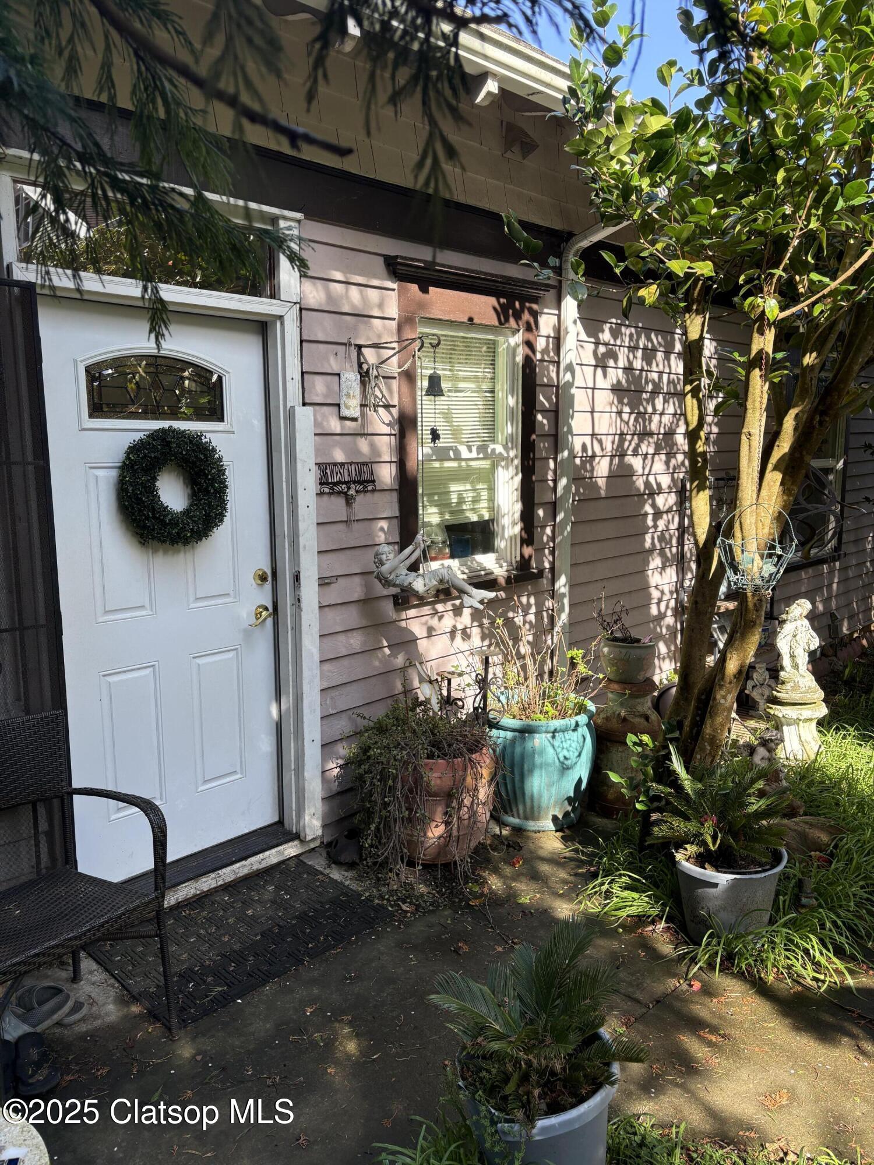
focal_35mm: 26
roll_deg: +0.4
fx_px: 875
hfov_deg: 53.1
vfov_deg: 67.3
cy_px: 582
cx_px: 437
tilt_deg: -8.1
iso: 64
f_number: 1.6
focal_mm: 5.96
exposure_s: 1/515
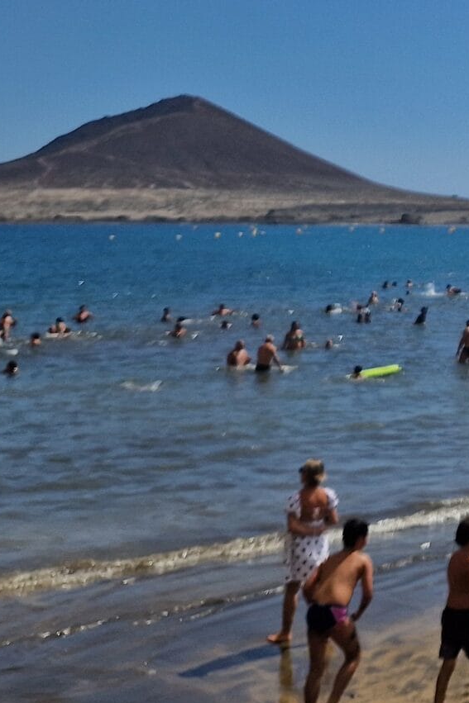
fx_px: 1407
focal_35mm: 72
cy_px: 26
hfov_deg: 16.1
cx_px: 835
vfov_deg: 26.8
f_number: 1.8
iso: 50
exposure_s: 1/4688
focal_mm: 5.4
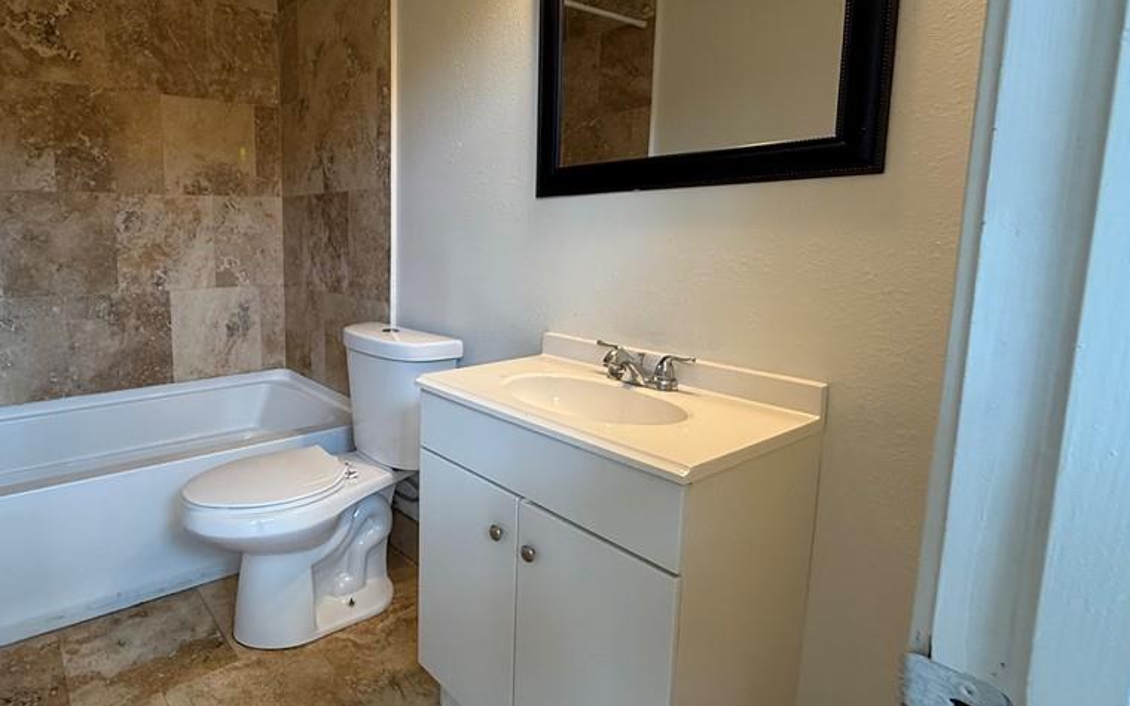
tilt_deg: -7.0
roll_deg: -0.4
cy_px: 306
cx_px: 381
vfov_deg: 59.4
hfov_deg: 82.3
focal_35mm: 20
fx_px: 616
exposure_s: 1/120
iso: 200
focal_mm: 2.22
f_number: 2.2
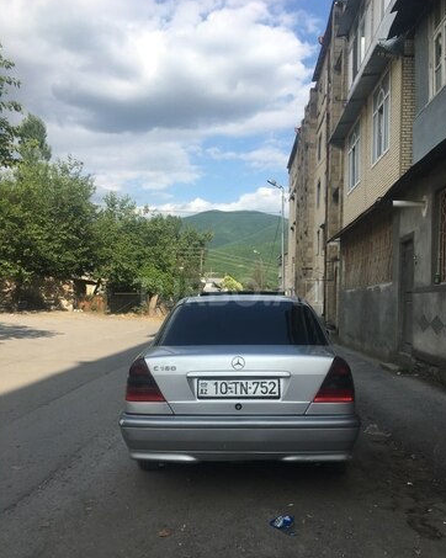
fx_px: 512
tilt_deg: +1.6
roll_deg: -1.4
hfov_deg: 47.1
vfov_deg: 57.2
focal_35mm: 31
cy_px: 292
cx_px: 228
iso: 25
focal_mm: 4.15
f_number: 2.2
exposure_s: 1/864
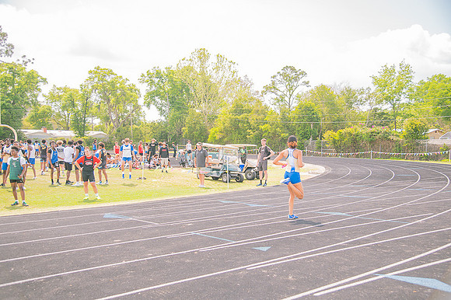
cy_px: 150
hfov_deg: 50.7
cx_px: 226
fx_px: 476
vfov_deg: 35.0
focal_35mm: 38
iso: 200
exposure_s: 1/200
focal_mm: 38
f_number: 4
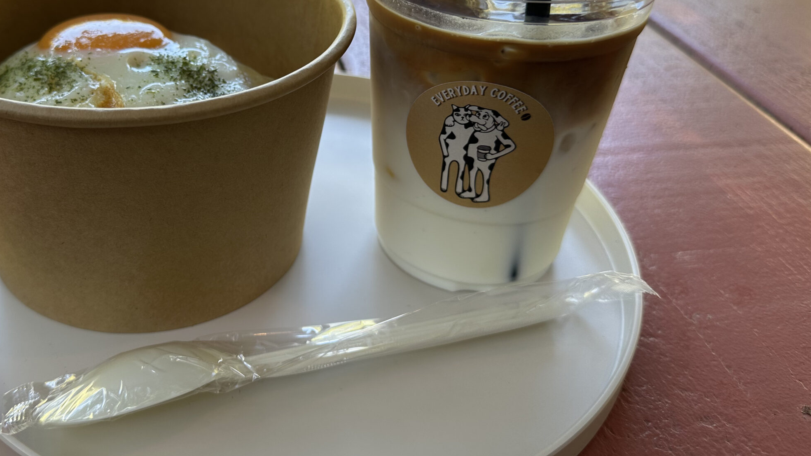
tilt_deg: -31.6
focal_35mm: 34
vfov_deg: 34.3
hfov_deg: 57.0
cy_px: 149
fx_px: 731
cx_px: 285
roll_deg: -0.3
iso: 64
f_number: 1.78
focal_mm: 6.86
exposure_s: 1/153
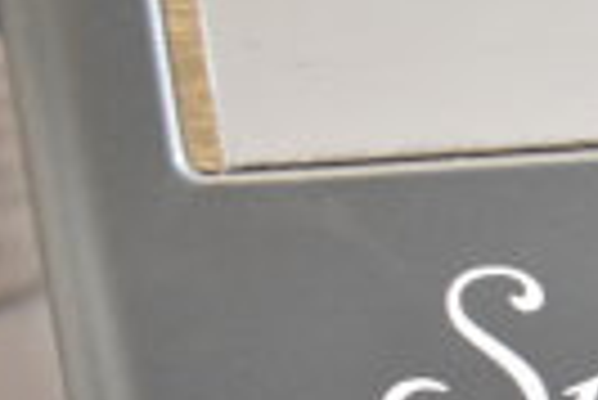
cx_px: 1236
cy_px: 366
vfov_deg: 11.0
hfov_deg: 13.7
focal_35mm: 124
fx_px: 2062
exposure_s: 1/30
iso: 1250
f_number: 3.5
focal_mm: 18
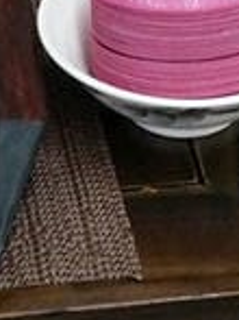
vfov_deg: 8.2
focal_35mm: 236
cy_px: -133
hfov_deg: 6.3
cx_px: 115
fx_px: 2176
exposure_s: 1/160
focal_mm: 20
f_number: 4
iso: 3200
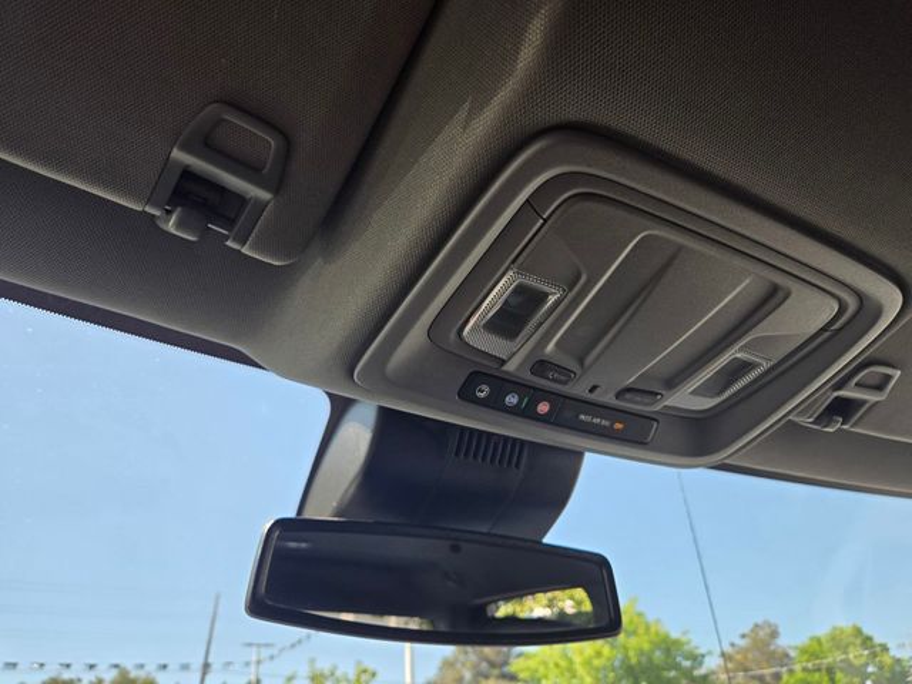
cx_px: 456
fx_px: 606
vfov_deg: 58.9
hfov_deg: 73.9
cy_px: 342
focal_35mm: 23
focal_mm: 5.4
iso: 25
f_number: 1.8
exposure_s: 1/387
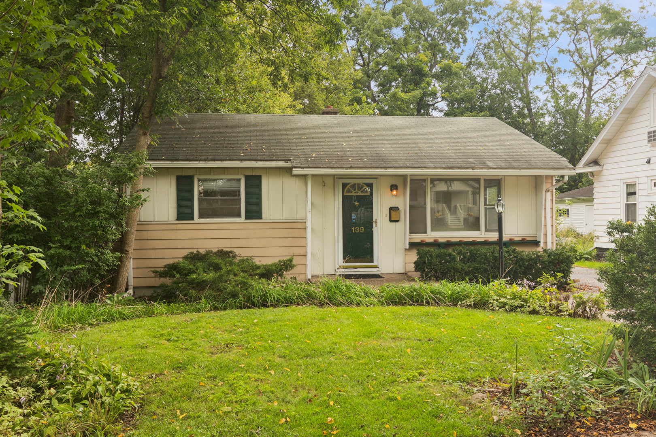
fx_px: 601
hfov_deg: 57.2
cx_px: 328
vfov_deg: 40.0
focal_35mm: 33
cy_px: 218
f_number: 8
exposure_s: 1/60
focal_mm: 22
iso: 200
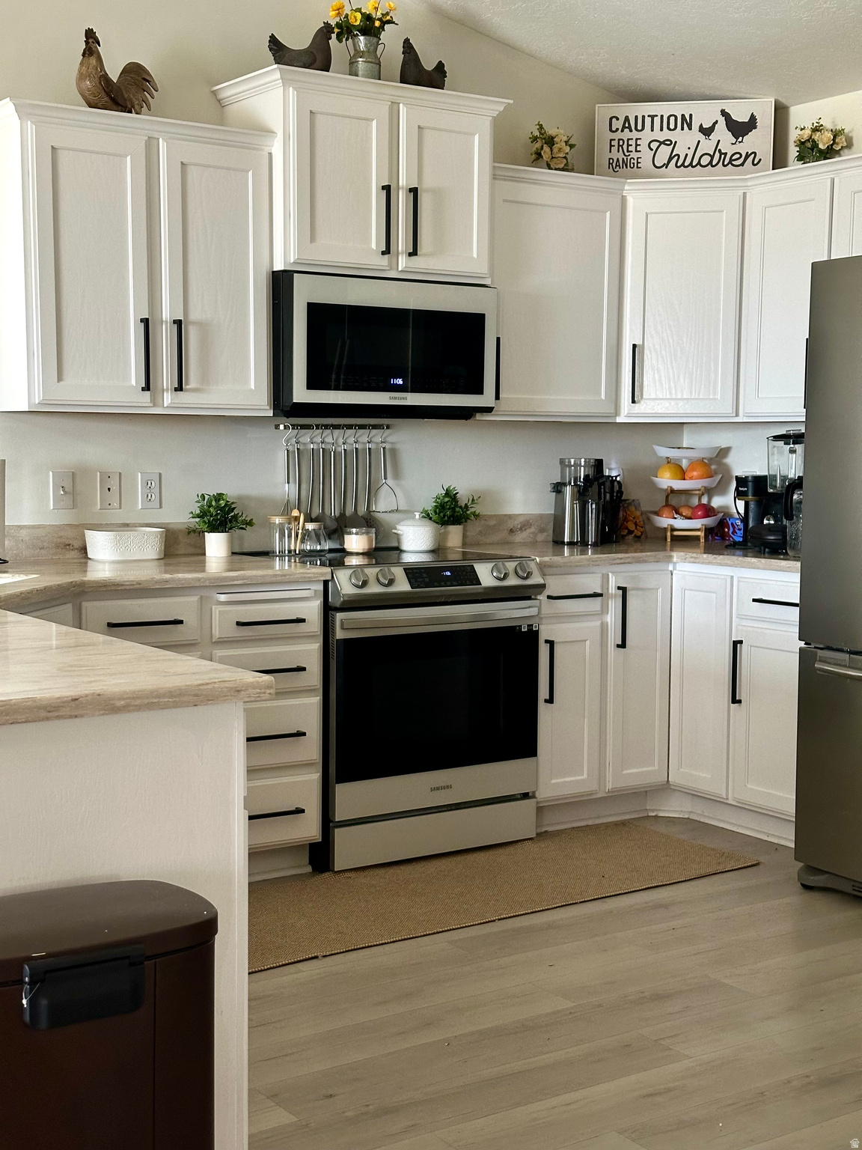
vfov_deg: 39.7
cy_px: 575
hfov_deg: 30.3
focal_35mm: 48
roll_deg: -0.6
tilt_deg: -4.9
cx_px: 431
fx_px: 1594
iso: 250
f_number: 1.78
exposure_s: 1/40
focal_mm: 6.86
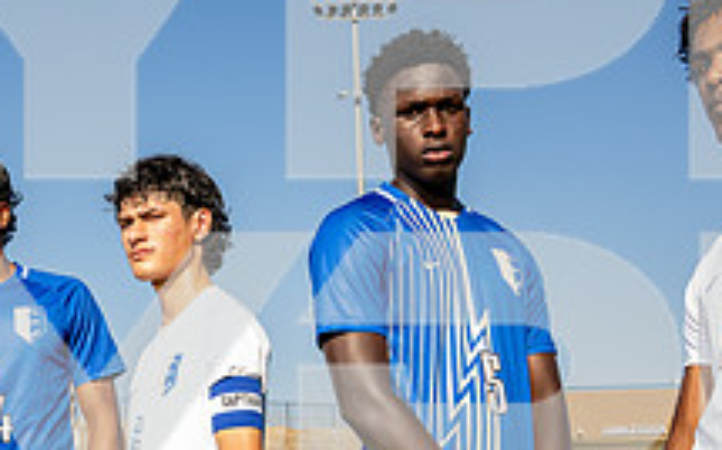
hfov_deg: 30.8
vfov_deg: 19.3
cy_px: 411
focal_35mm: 66
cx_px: 232
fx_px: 1298
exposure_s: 1/125
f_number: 7.1
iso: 50
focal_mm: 24
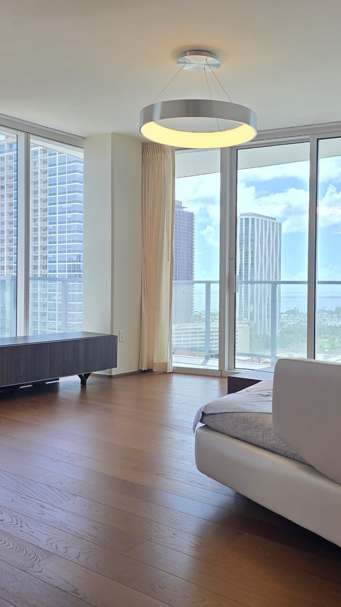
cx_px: 216
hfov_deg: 34.4
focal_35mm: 34
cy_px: 301
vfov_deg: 58.0
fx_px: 547
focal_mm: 6.3
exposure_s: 1/120
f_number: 1.7
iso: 16
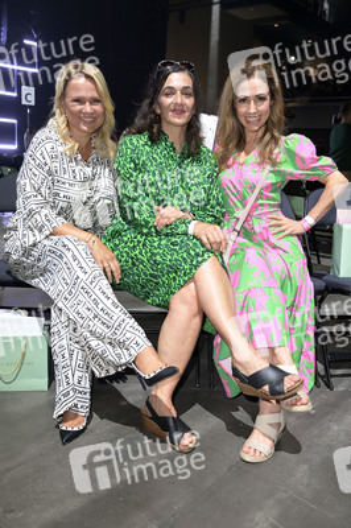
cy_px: 264
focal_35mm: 32
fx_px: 469
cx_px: 176
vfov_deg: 58.8
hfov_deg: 41.0
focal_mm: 32
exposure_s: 1/25
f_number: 4
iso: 2000
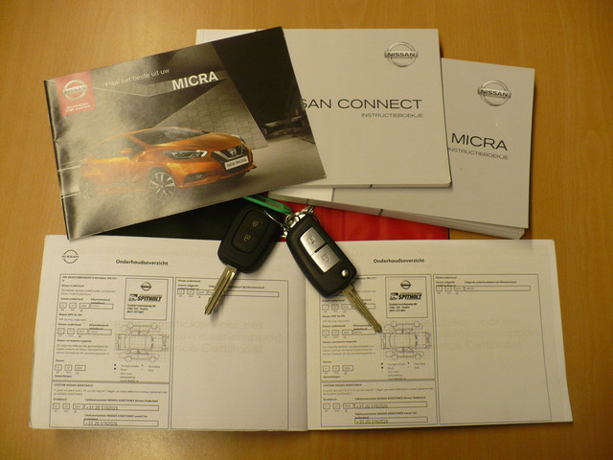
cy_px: 230
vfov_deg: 38.7
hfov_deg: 50.1
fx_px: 655
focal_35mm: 37
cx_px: 306
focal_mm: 6.1
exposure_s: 1/30
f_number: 2.8
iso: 160
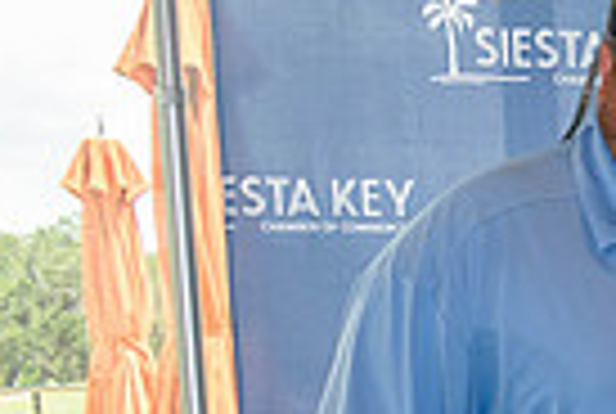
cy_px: 614
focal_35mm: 114
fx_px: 1955
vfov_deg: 11.6
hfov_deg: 14.7
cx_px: 1236
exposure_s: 1/125
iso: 720
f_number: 5.6
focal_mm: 18
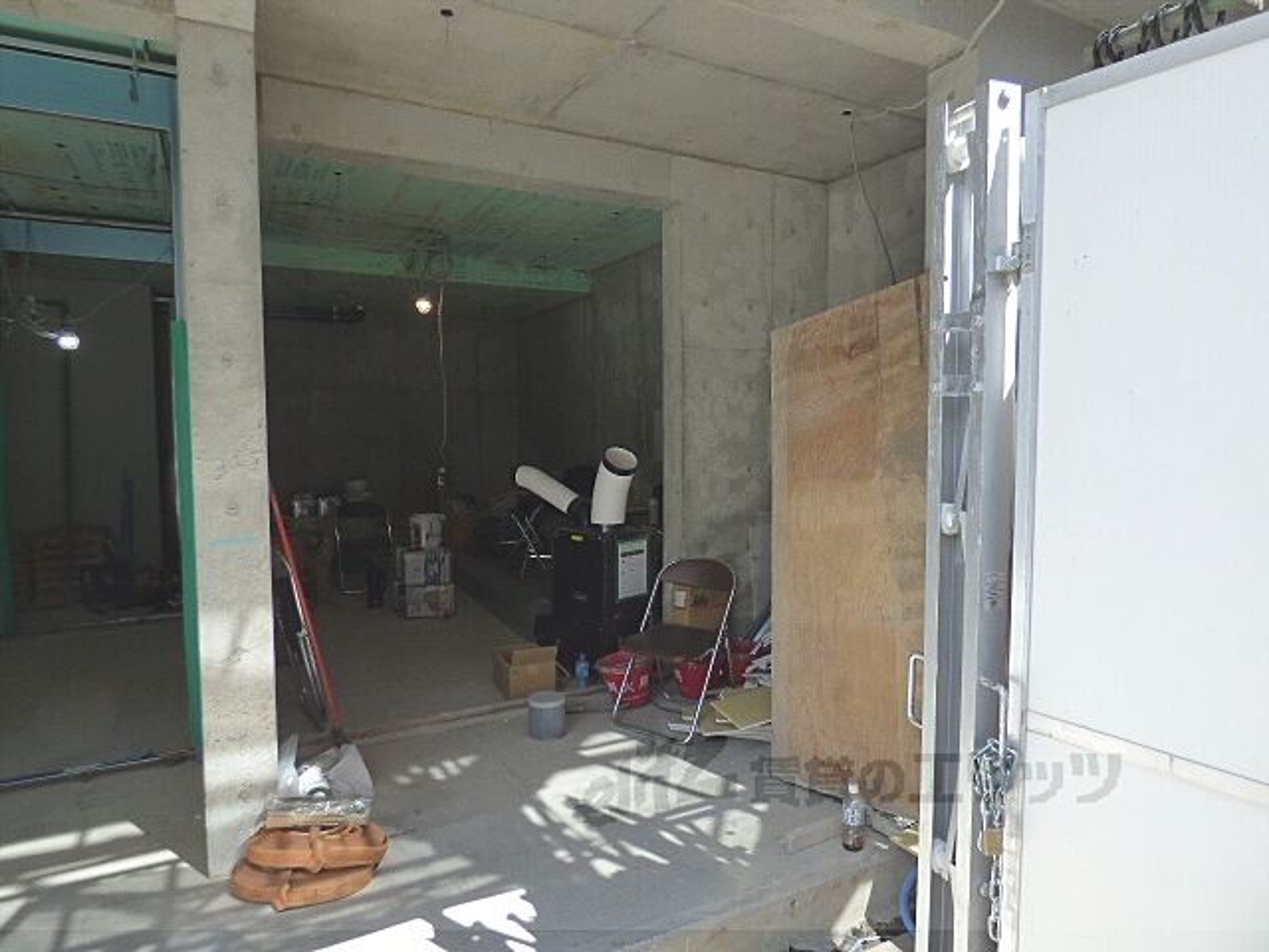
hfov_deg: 81.7
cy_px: 476
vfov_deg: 66.0
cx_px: 634
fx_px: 733
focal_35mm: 20
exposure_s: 1/250
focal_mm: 3.58
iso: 160
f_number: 2.8
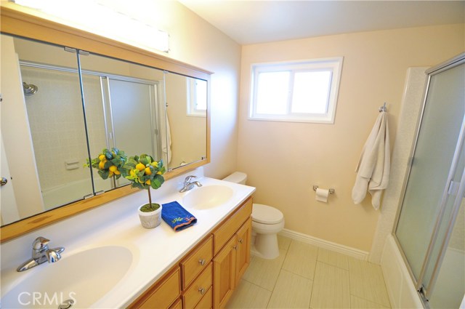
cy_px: 154
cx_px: 232
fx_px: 194
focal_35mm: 15
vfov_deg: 77.2
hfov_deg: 100.5
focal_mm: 10
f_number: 3.5
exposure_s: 1/60
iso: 720
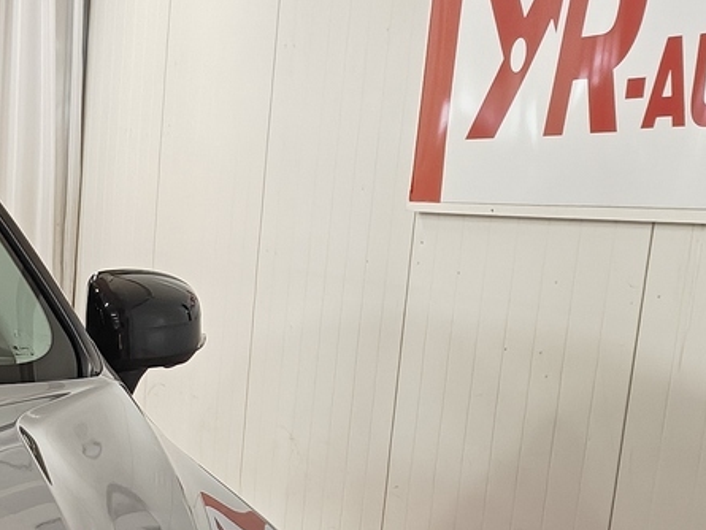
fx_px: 1979
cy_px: 847
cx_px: -411
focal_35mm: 97
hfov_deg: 17.7
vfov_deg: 14.1
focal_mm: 5.59
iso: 80
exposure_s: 1/120
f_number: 1.8
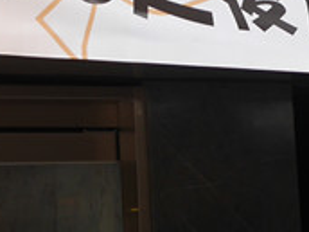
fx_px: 1553
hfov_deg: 11.3
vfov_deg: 8.4
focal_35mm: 174
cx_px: 296
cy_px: -115
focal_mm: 15
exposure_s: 1/400
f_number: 3.2
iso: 200
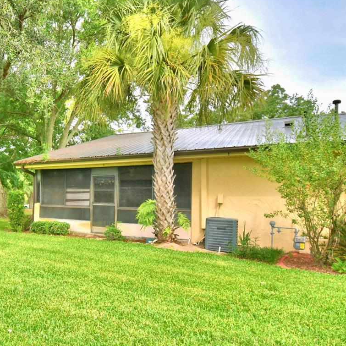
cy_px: 194
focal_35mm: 27
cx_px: 63
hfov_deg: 54.5
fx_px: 305
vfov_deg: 58.9
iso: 100
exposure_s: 1/250
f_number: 5
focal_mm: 10
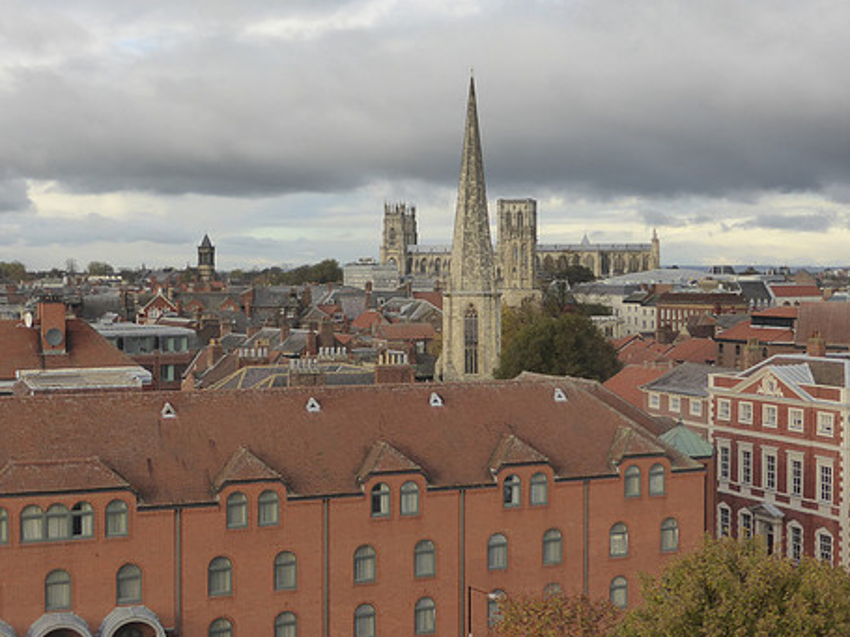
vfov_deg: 28.5
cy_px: 276
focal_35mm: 51
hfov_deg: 37.5
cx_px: 433
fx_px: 1252
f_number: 3.9
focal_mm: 6.9
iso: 200
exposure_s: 1/500
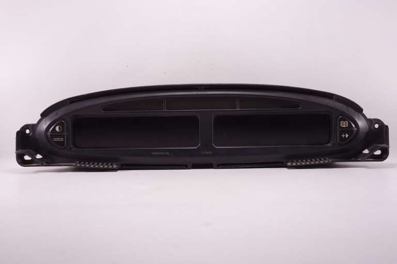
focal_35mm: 47
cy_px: 132
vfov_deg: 28.6
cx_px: 198
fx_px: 518
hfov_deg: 41.9
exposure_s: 1/50
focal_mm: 17.4
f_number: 3.2
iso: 125
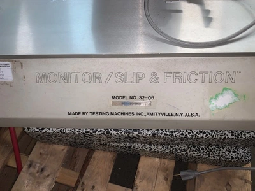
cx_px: 128
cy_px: 96
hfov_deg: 67.3
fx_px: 192
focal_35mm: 26
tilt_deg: -57.8
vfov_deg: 53.1
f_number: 1.8
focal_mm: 4.25
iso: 25
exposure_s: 1/6
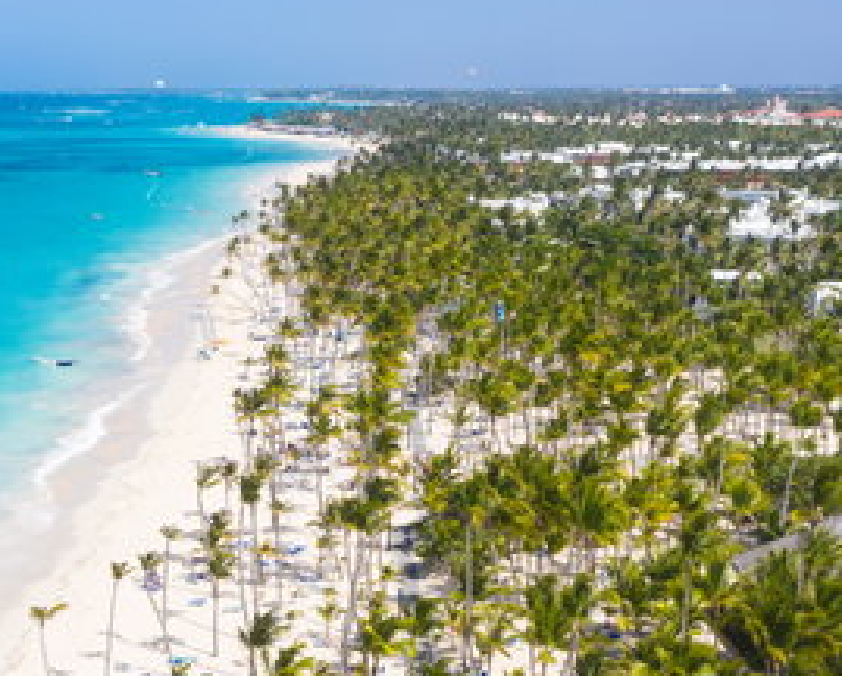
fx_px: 1947
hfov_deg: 23.0
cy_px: 368
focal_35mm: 78
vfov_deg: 19.7
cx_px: -78
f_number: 5.6
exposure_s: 1/500
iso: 100
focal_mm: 10.3
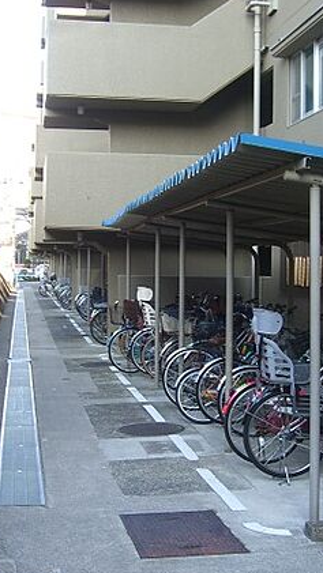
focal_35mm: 59
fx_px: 898
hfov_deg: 20.4
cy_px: 301
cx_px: 192
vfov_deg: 35.4
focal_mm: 7.9
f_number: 4
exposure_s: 1/80
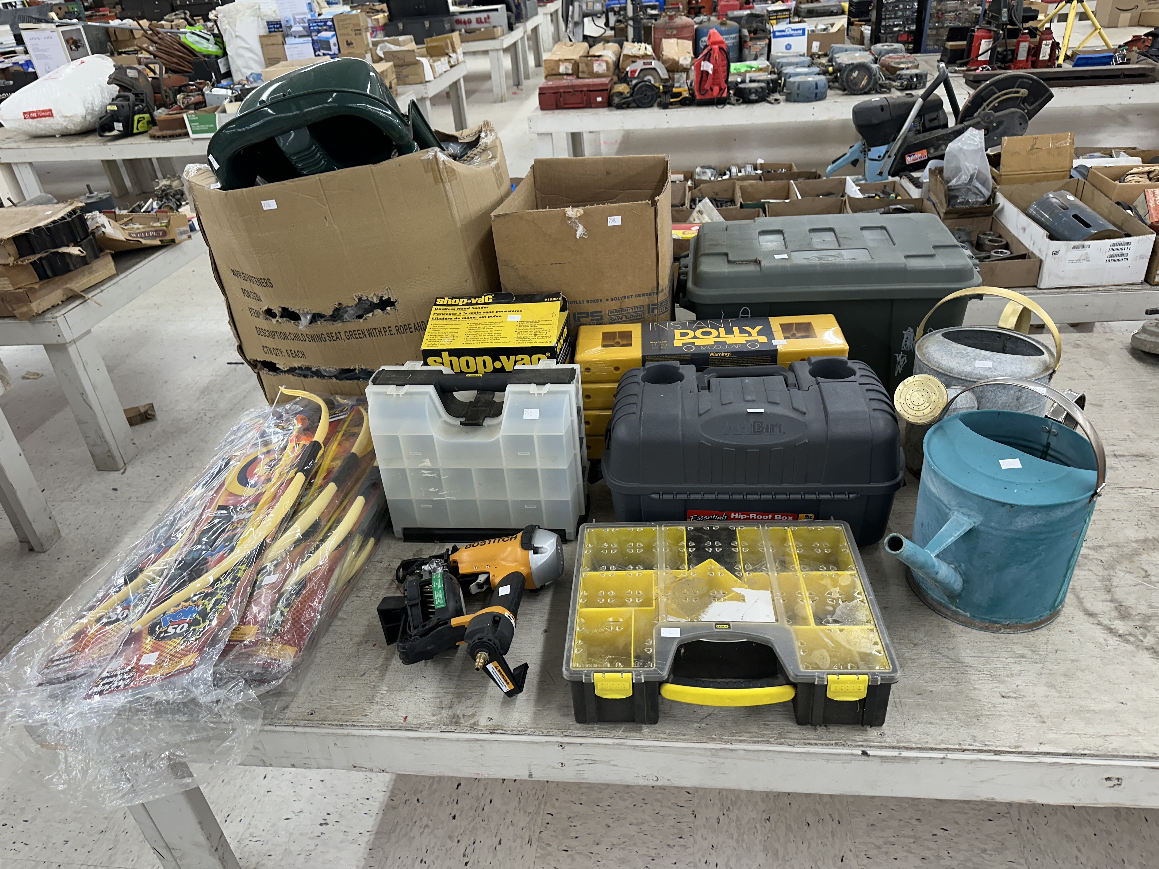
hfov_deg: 71.6
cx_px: 580
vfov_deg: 56.8
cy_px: 434
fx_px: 804
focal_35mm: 24
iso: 125
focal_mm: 6.86
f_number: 1.78
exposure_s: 1/120
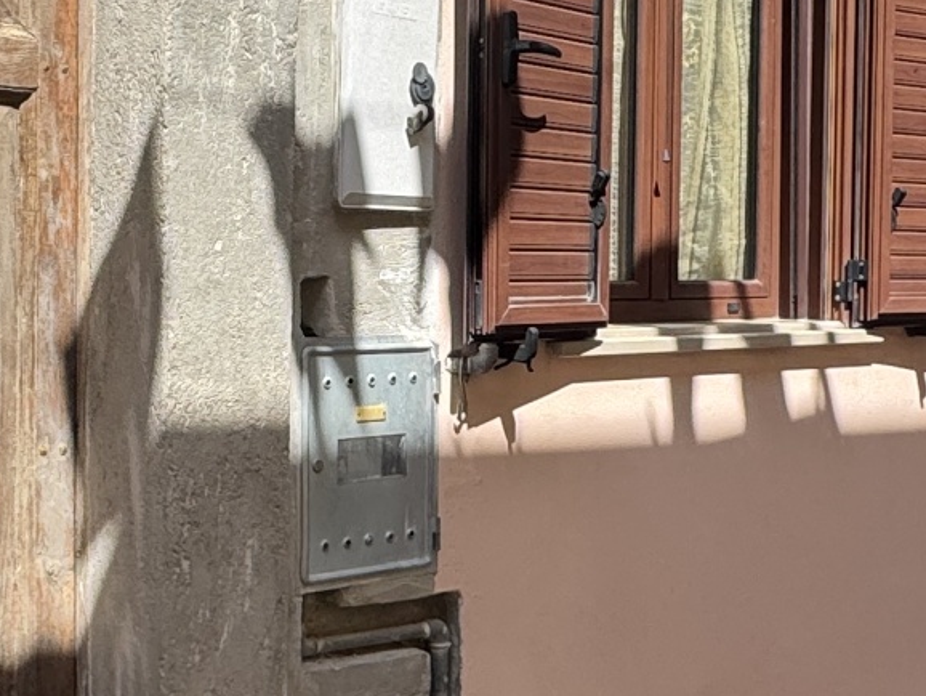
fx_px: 1659
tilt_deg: -4.5
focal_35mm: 62
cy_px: 369
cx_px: 263
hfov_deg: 30.8
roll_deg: +0.7
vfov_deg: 23.7
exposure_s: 1/1048
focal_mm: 2.22
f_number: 2.2
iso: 50
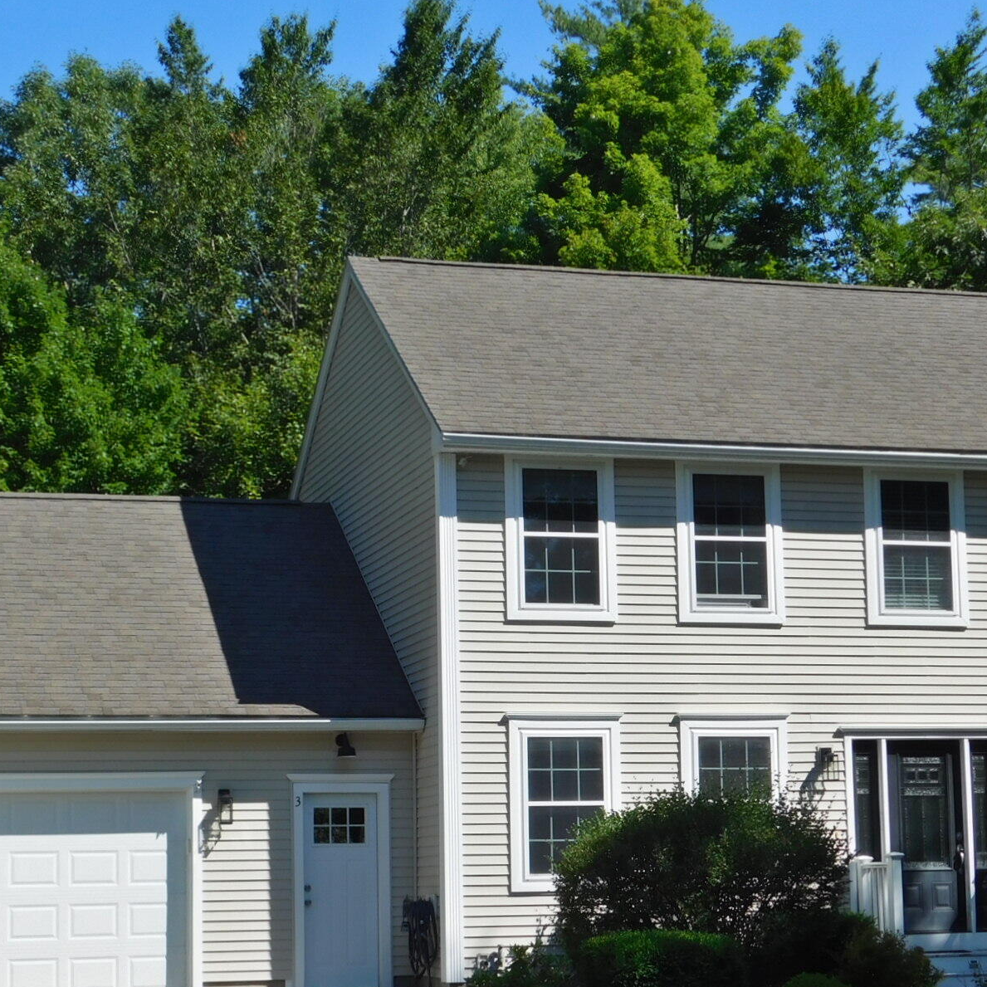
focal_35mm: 76
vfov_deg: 22.7
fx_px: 2452
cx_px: 526
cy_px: 664
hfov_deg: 22.8
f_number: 3.7
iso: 125
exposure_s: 1/1250
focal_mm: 8
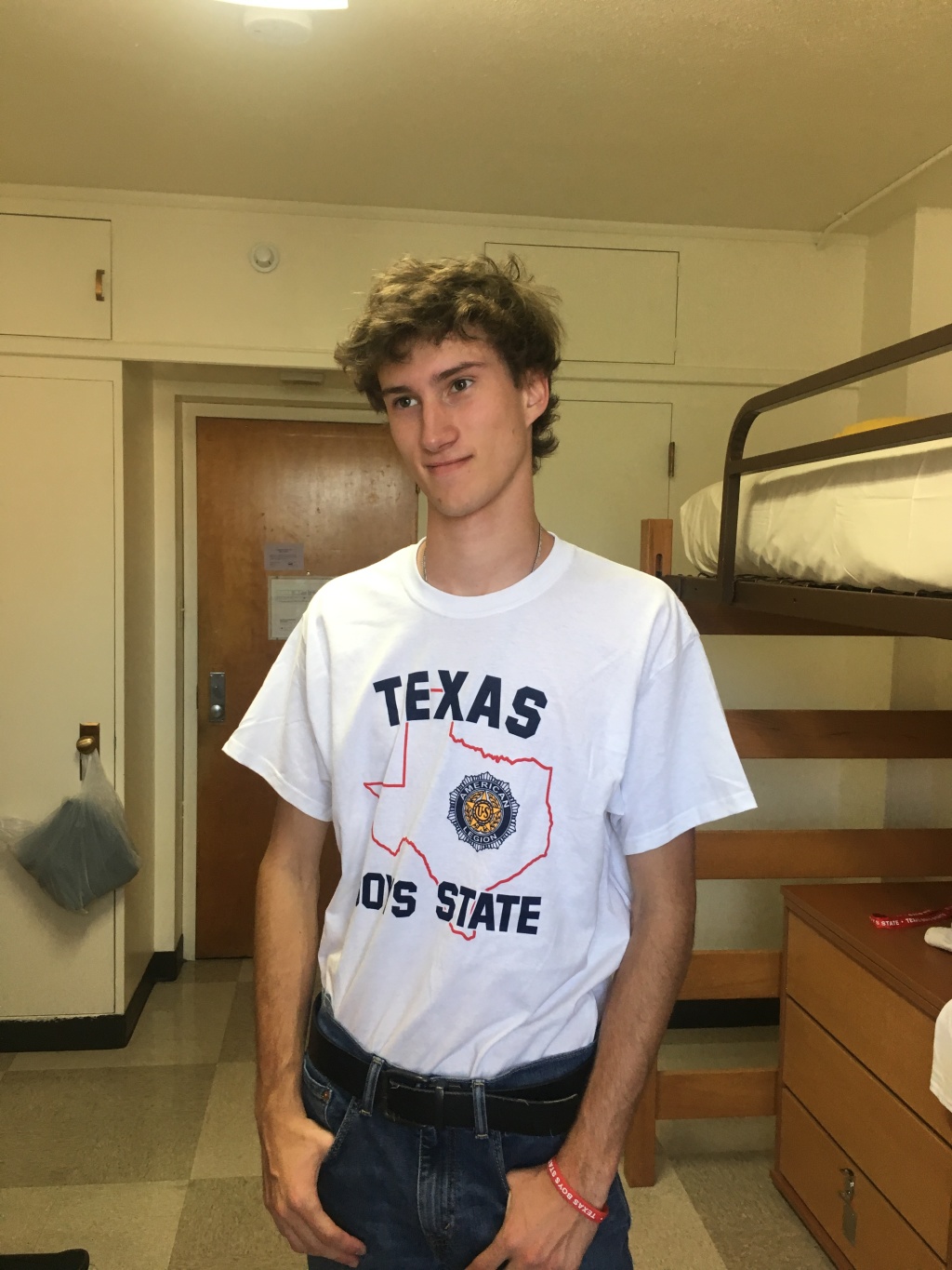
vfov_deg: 61.7
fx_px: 1063
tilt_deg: -4.4
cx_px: 476
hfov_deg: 48.2
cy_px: 635
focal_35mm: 29
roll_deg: -0.5
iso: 40
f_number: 2.2
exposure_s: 1/30
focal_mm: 4.15
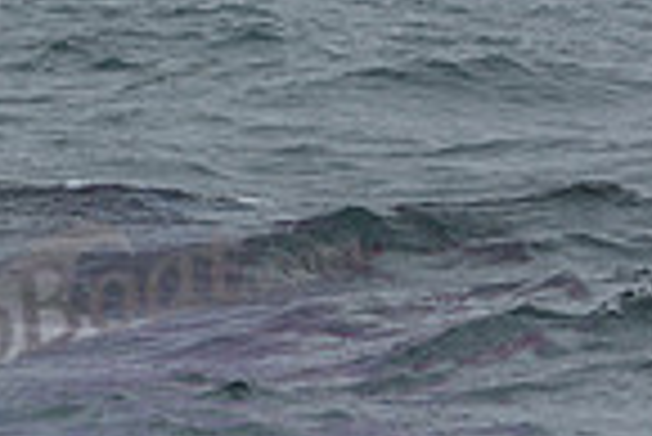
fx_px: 5928
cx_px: -499
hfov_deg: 6.2
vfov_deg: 4.2
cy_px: -312
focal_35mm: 327
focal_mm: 82
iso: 320
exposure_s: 1/1000
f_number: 5.6
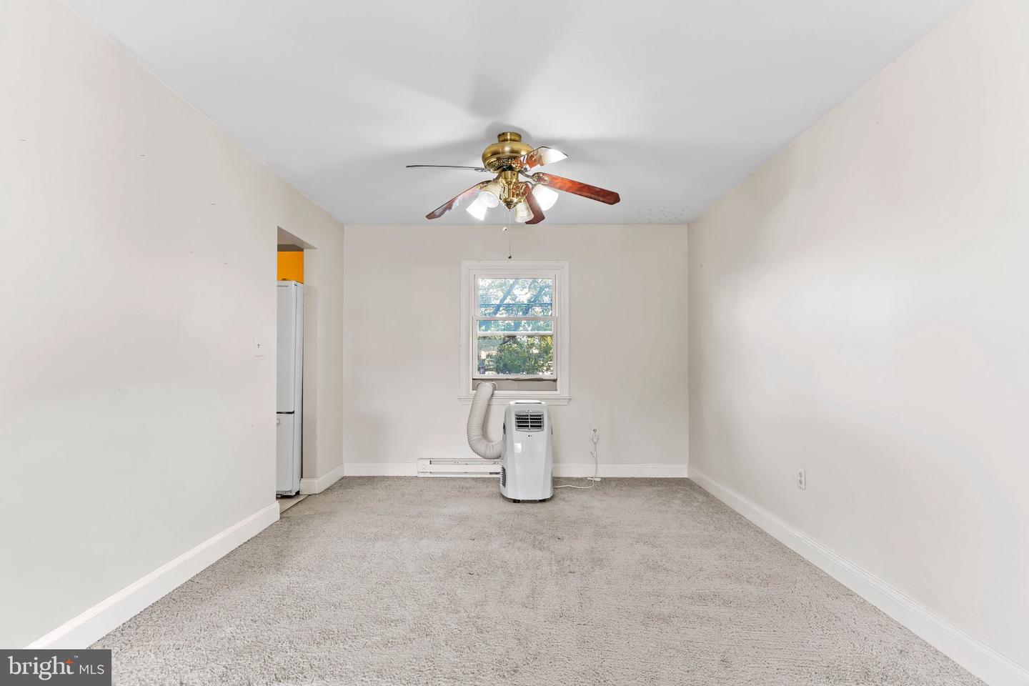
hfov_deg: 90.0
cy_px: 343
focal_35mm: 18
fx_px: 514
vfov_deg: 67.4
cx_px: 514
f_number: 8
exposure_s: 1/2
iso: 400
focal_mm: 18
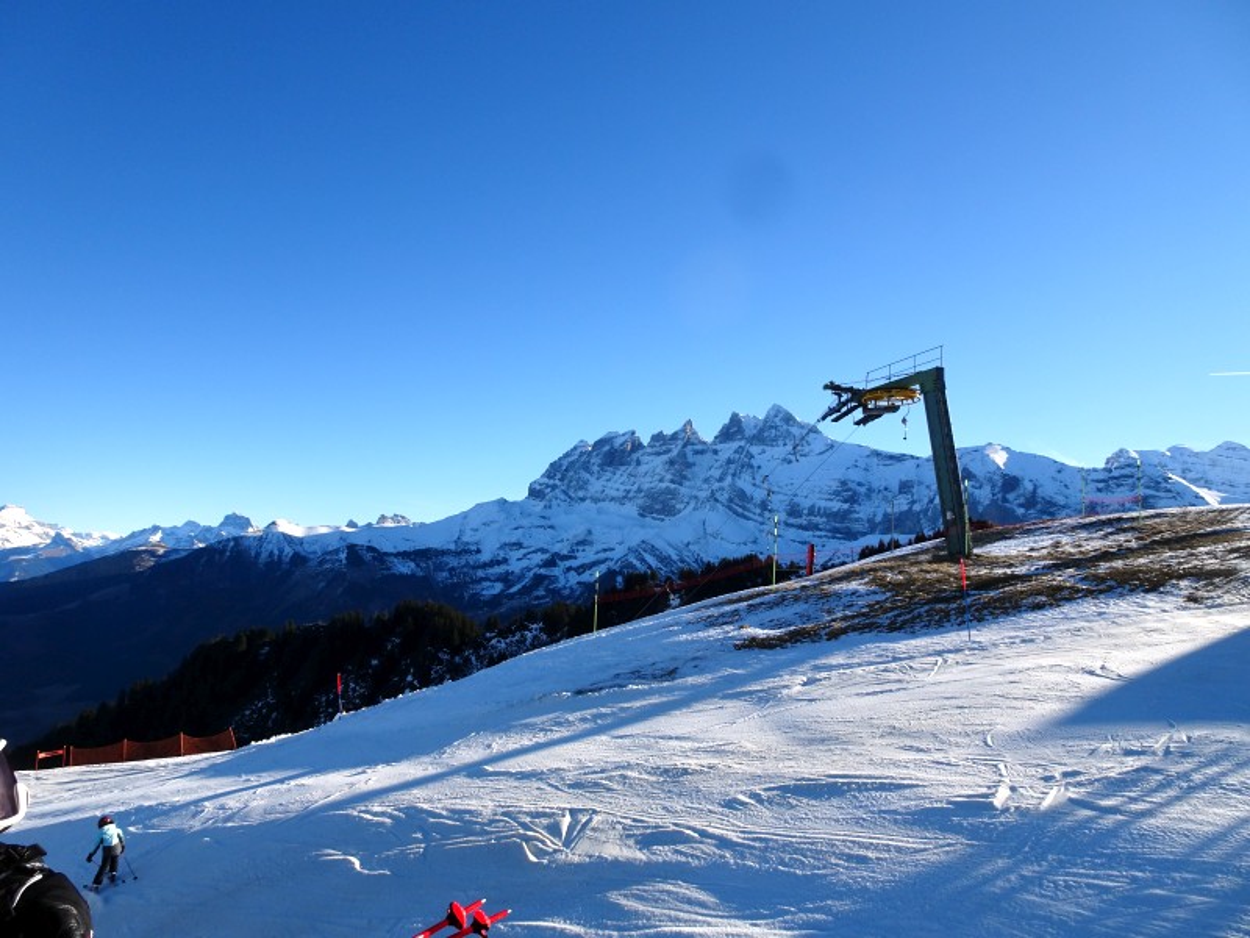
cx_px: 625
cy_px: 469
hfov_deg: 71.6
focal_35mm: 24
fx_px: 867
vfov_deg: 56.8
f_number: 3.5
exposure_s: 1/1000
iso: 80
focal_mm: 4.1
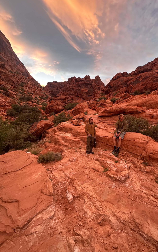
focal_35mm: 15
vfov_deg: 101.5
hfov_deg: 74.0
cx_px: 95
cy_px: 127
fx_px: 103
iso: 320
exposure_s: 1/70
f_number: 2.2
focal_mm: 2.22
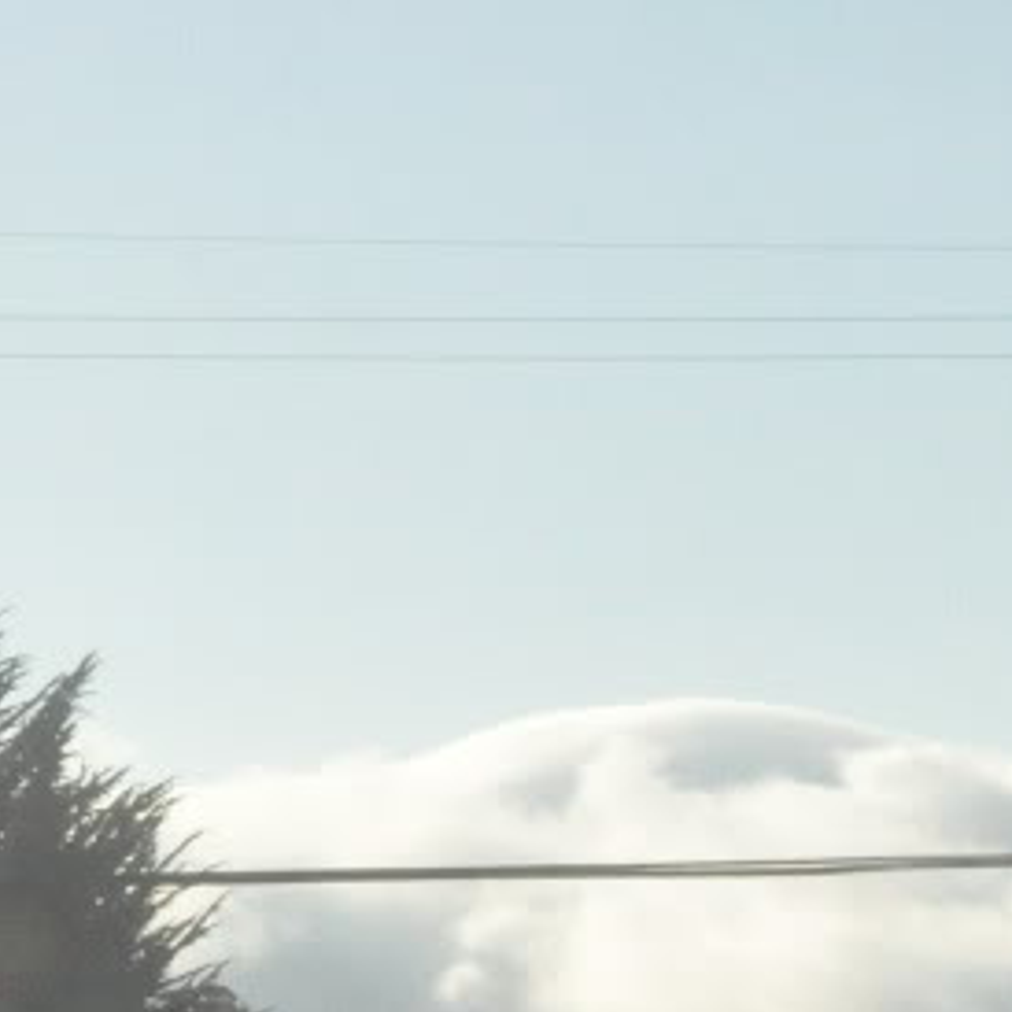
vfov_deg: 5.2
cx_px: 942
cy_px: 1016
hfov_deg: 5.3
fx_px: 11014
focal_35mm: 333
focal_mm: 70
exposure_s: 1/2000
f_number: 22
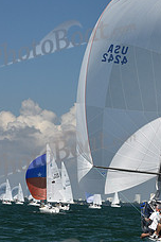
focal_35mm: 178
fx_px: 1194
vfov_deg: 11.5
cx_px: 191
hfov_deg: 7.6
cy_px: 83
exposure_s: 1/1250
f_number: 5.6
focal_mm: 70
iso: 250
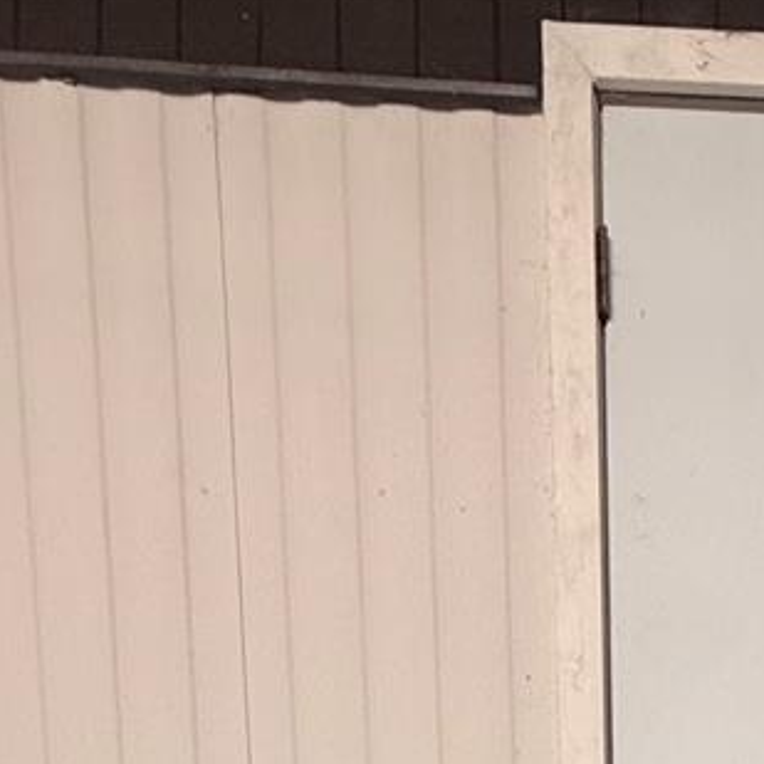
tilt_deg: -5.0
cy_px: 1466
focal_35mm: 48
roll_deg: +0.3
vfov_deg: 20.4
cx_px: 873
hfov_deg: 30.9
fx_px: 1199
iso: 50
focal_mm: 2.22
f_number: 2.2
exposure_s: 1/152
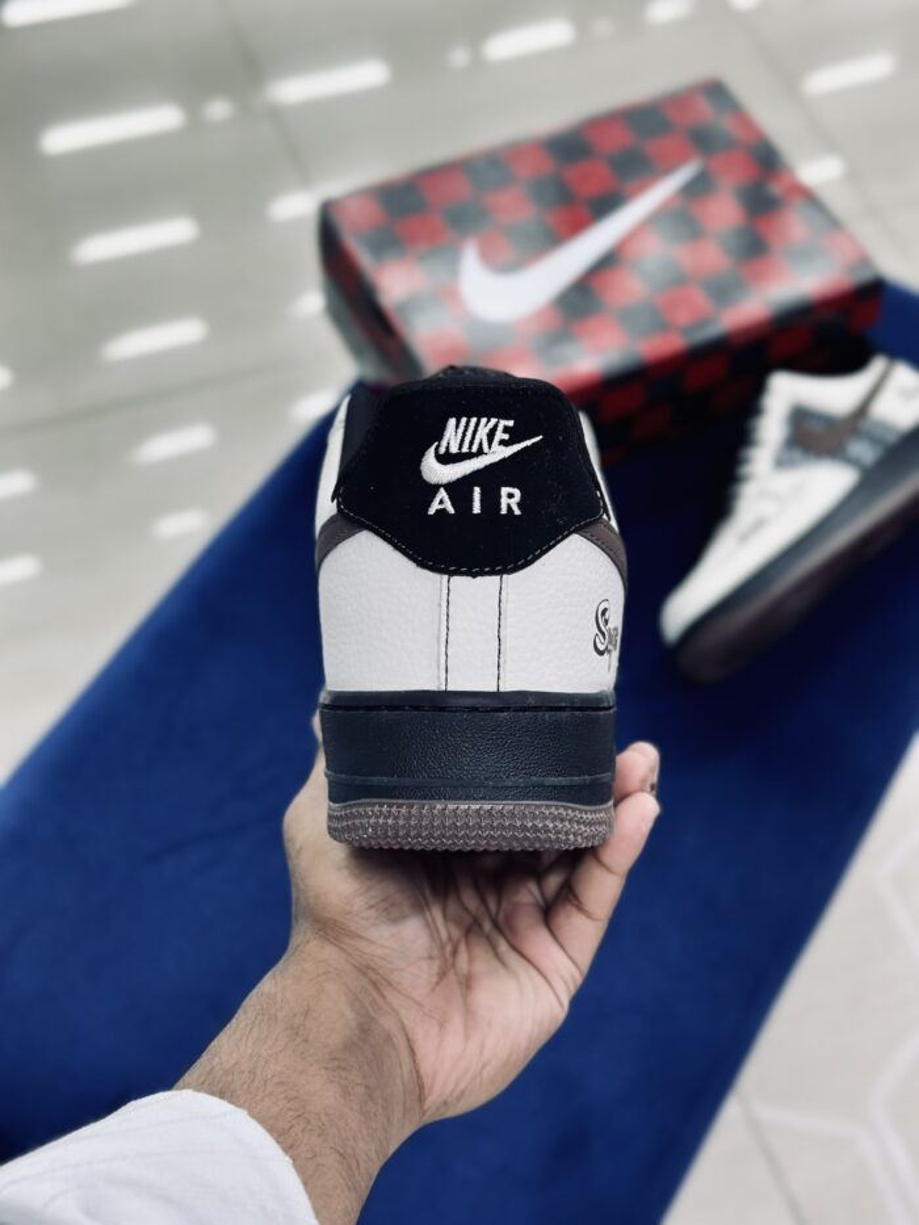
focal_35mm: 48
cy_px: 612
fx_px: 1699
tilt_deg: -56.1
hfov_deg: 30.3
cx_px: 460
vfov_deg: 39.7
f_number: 1.78
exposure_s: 1/100
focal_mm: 6.86
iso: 80
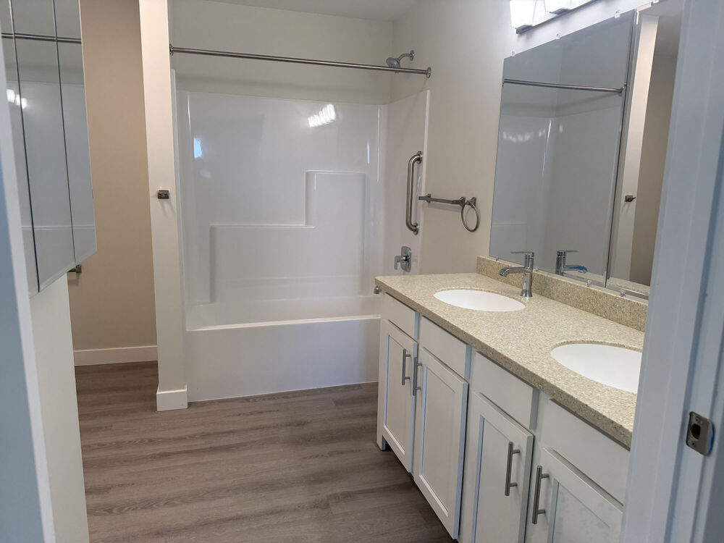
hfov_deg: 71.6
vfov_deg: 56.8
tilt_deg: -9.7
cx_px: 362
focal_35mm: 24
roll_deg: -1.8
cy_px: 272
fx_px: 502
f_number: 1.8
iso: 80
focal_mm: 6.8
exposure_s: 1/120
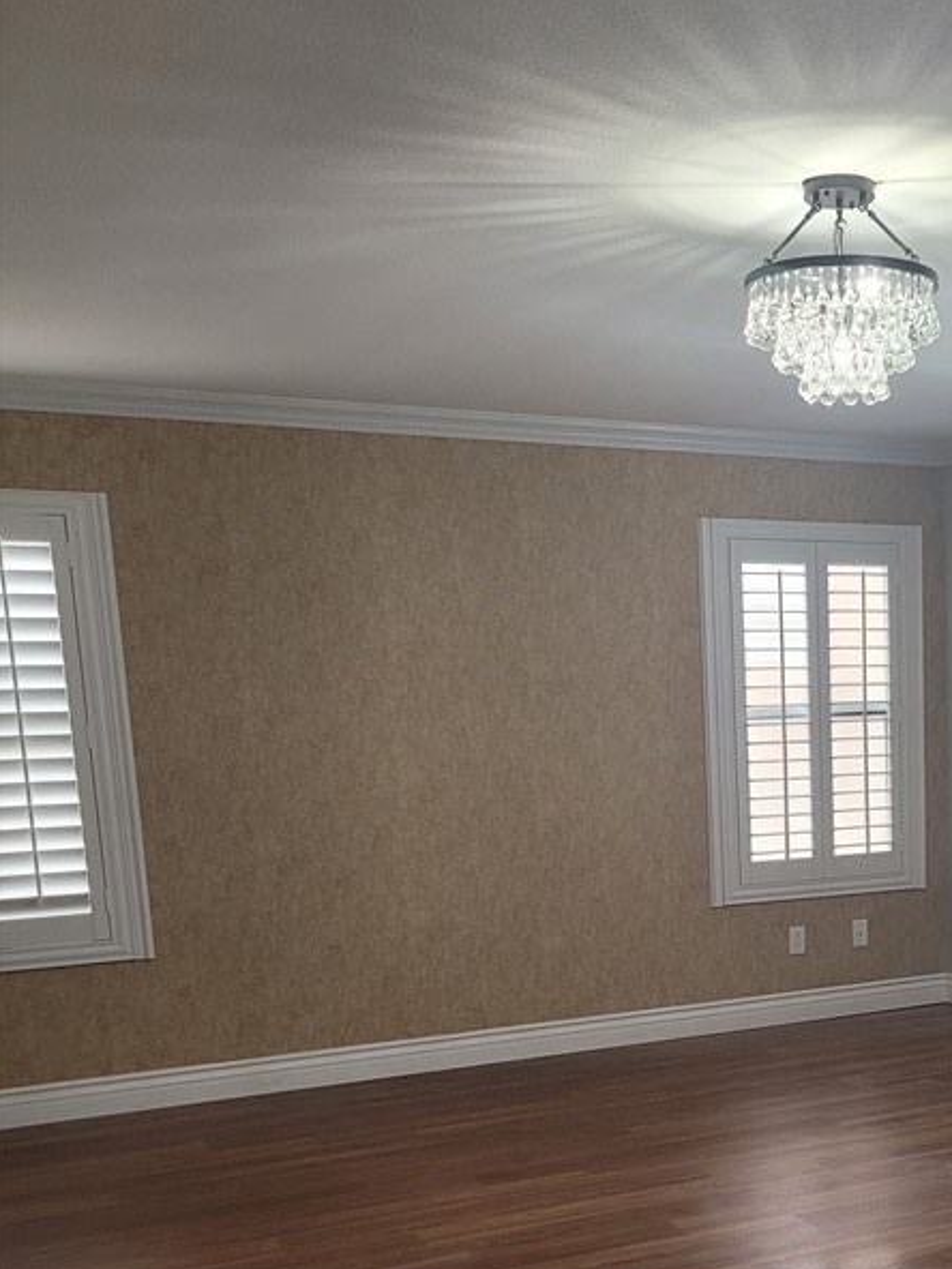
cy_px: 988
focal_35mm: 45
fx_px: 1650
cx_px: 819
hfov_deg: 31.0
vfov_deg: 40.6
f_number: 1.8
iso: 200
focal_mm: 5.4
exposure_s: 1/60
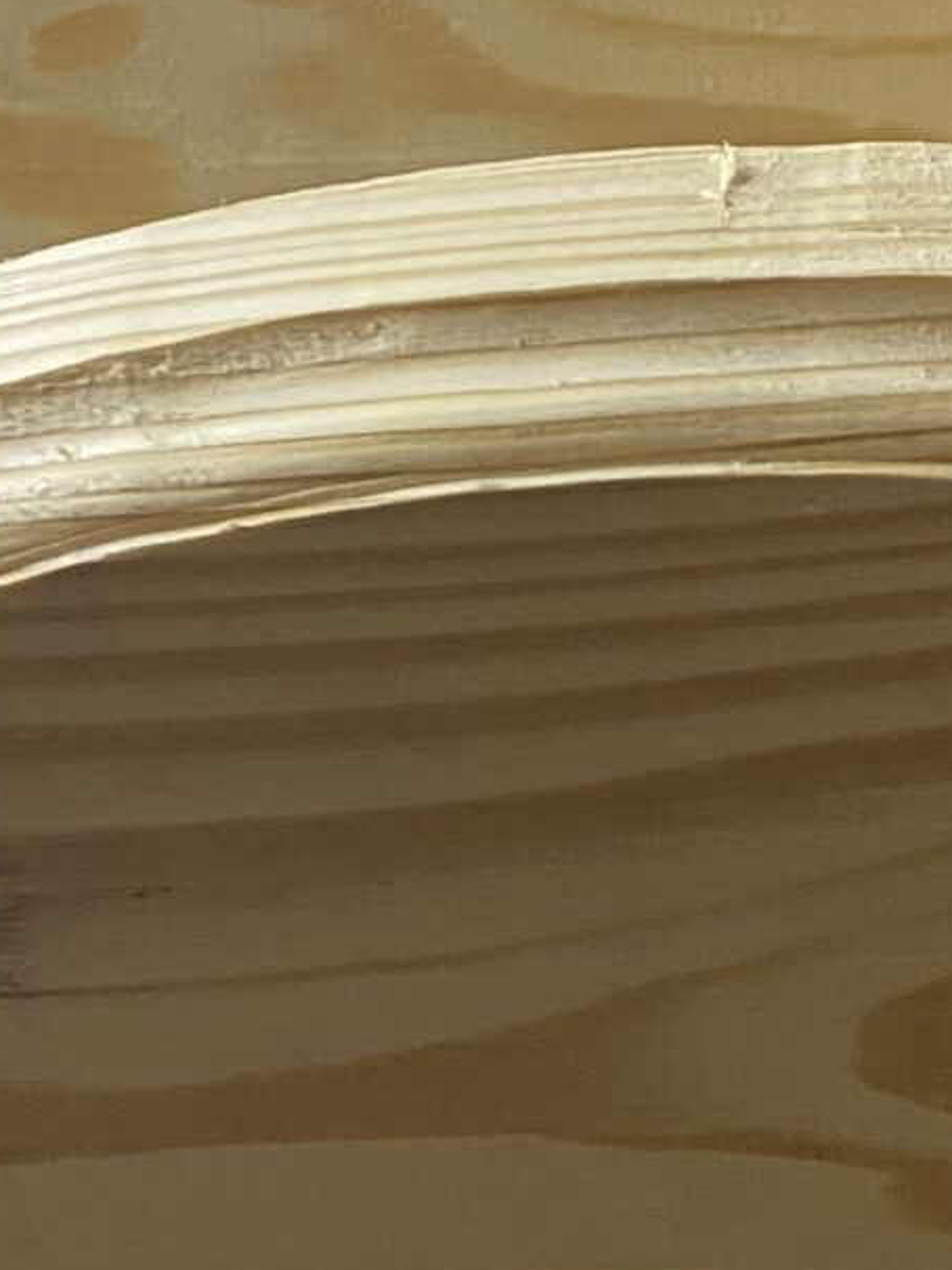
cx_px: 914
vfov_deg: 17.7
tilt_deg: -41.6
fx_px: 4032
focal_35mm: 110
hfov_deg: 13.3
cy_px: 999
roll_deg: +2.2
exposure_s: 1/50
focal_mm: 4.25
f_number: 1.8
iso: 250
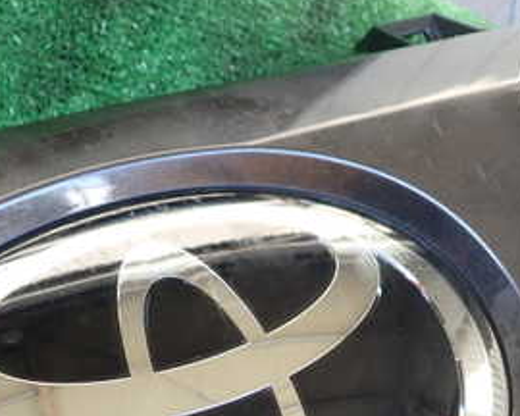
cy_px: 422
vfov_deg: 22.5
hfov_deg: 29.0
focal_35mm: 65
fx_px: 1000
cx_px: 185
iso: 160
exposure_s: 1/60
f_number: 2.3
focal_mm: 5.4
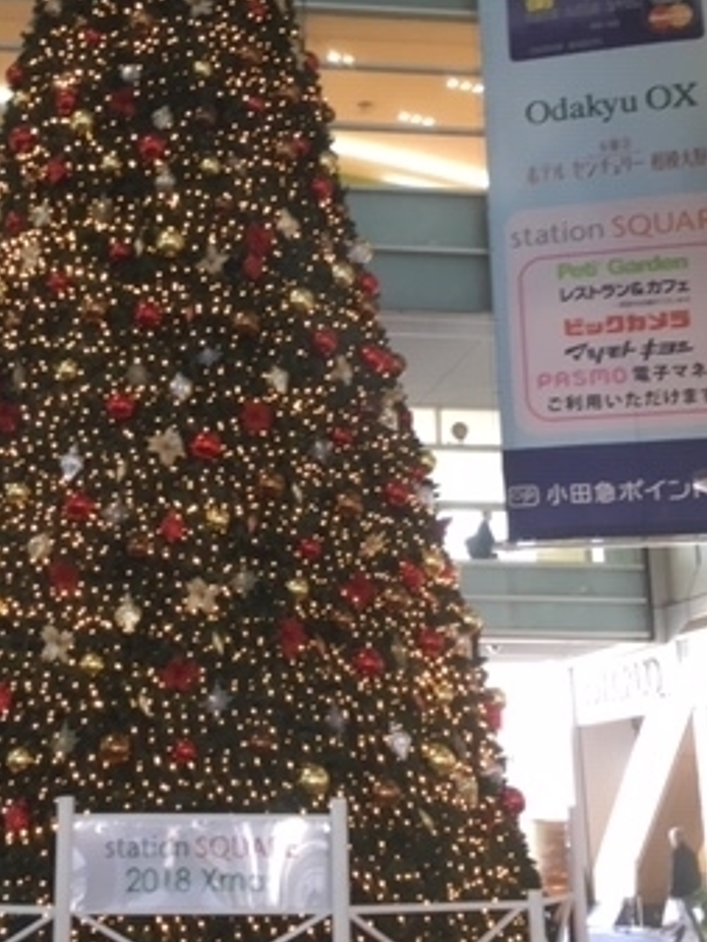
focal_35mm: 55
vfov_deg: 34.8
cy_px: 372
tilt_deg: +14.1
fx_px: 1497
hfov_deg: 26.3
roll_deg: -2.2
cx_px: 201
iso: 50
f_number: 2.2
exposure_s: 1/30
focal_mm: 4.15
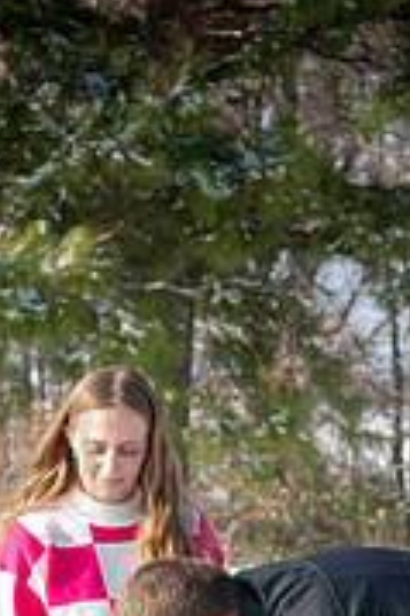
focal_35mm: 181
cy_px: 743
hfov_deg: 7.6
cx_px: 172
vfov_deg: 11.2
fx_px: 3098
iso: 800
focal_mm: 72
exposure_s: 1/800
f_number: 7.1
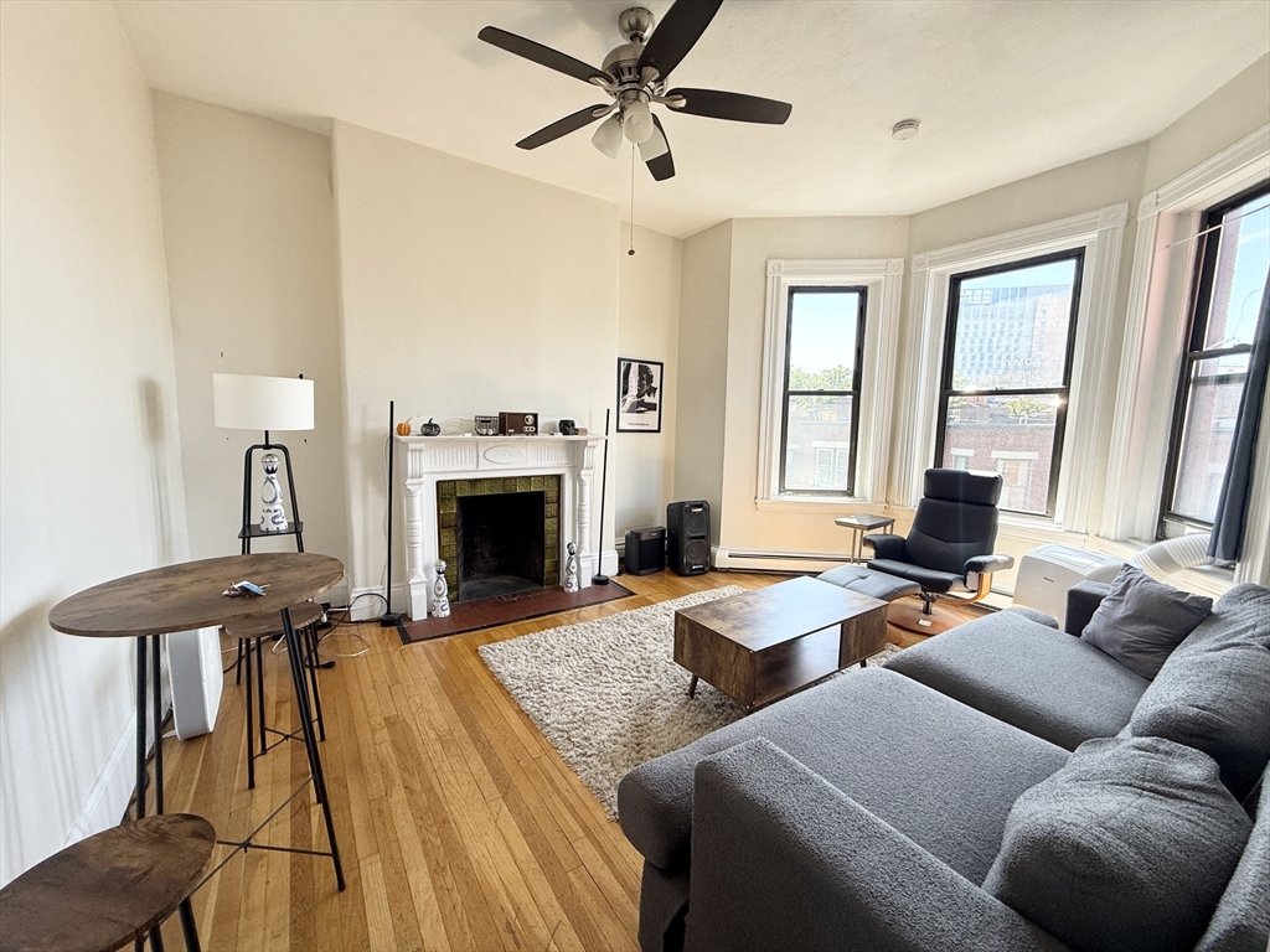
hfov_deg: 102.1
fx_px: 514
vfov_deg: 85.7
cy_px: 476
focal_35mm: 14
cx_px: 635
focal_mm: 2.22
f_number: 2.2
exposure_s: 1/100
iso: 64
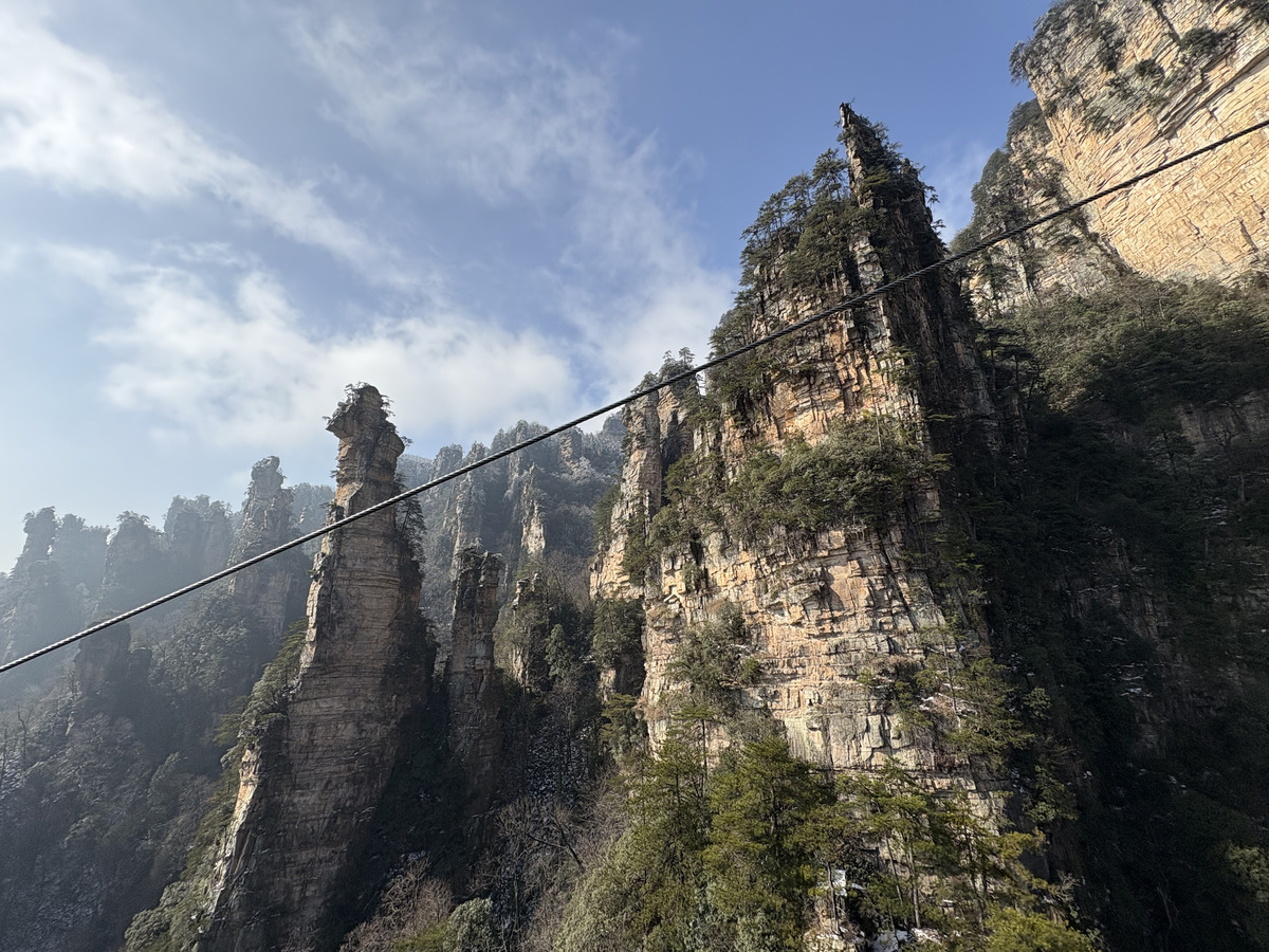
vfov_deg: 85.7
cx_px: 634
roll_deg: +1.6
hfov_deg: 102.1
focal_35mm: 14
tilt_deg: +14.2
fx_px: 513
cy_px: 476
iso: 50
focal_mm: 2.22
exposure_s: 1/1637
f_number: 2.2
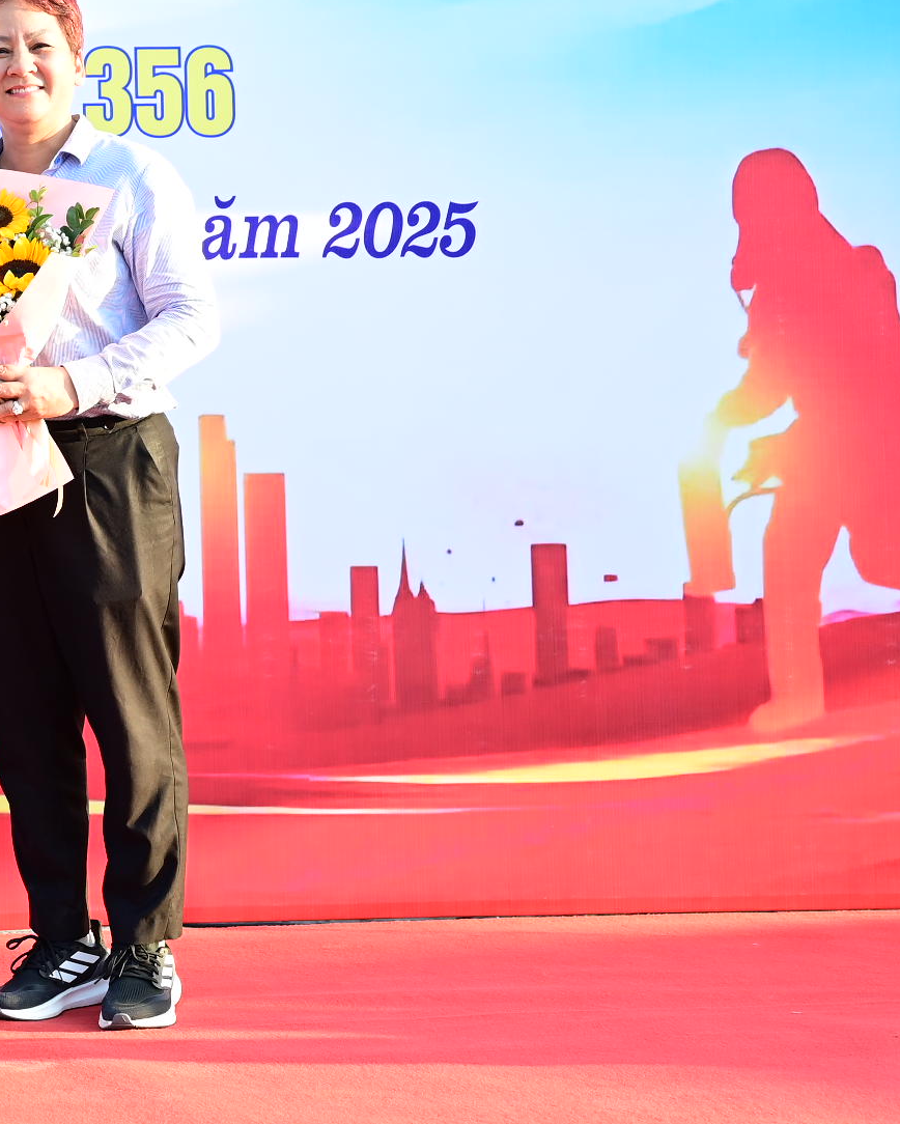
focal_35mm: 123
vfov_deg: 15.6
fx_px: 4093
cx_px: -400
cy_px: 285
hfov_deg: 12.0
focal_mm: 47
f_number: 4
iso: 125
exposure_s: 1/100
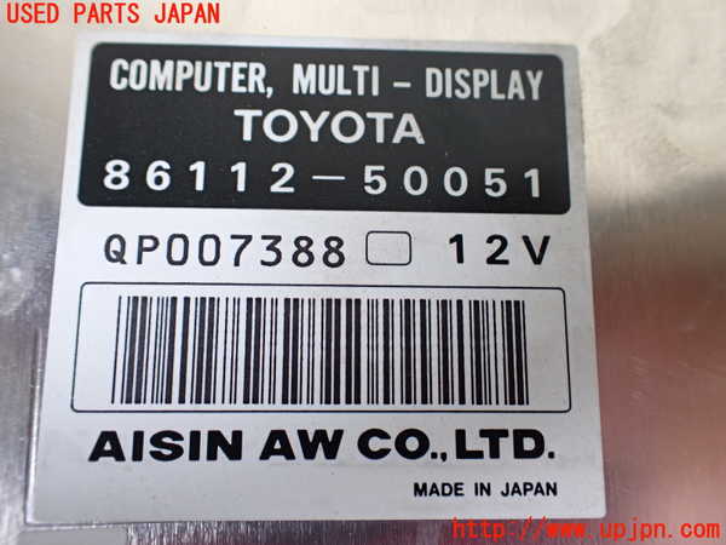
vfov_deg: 46.8
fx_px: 629
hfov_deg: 60.0
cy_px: 272
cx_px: 363
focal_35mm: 30
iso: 250
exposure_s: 1/125
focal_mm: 5.4
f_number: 2.3
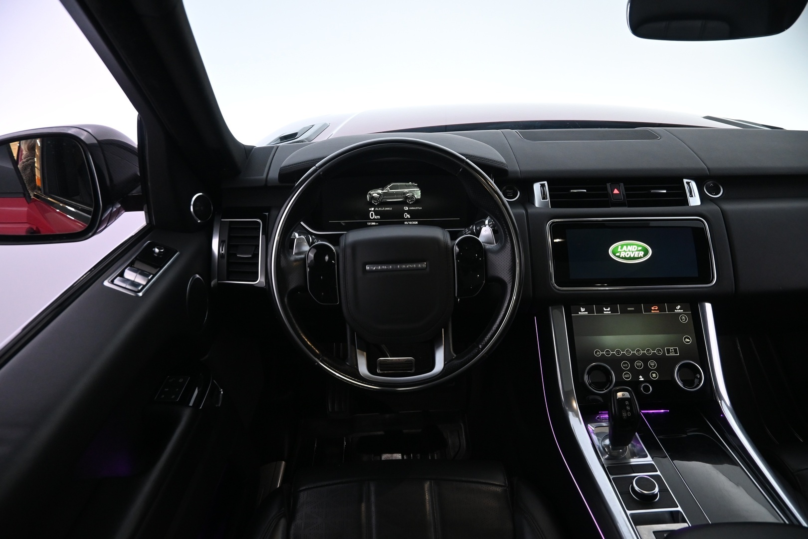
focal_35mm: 24
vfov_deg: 53.1
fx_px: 539
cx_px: 404
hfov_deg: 73.7
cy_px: 270
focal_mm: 16
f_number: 4
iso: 1600
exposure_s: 1/25
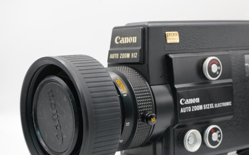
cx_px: 160
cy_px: 92
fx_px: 543
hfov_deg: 25.7
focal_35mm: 80
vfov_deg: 16.3
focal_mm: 58
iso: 4000
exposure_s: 1/125
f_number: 10
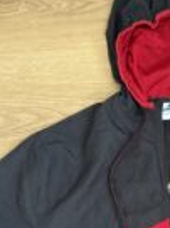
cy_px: 258
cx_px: 170
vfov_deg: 12.6
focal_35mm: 154
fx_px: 1010
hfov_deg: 9.6
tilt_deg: -72.3
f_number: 1.6
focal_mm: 5.96
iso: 64
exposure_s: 1/60
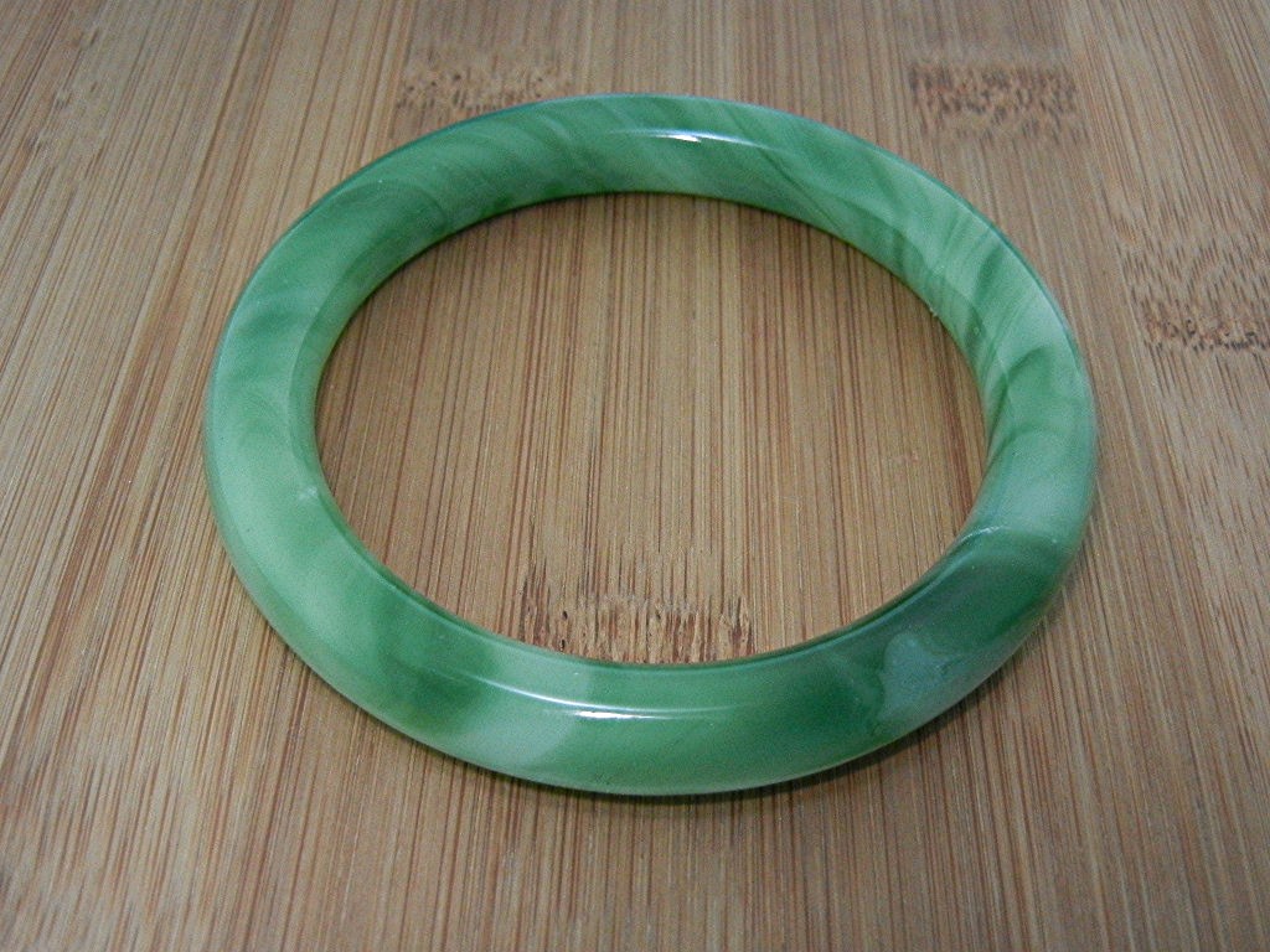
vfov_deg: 36.8
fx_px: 1431
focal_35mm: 39
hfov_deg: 47.9
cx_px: 635
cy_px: 476
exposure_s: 1/30
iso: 800
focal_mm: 7.1
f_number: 7.4
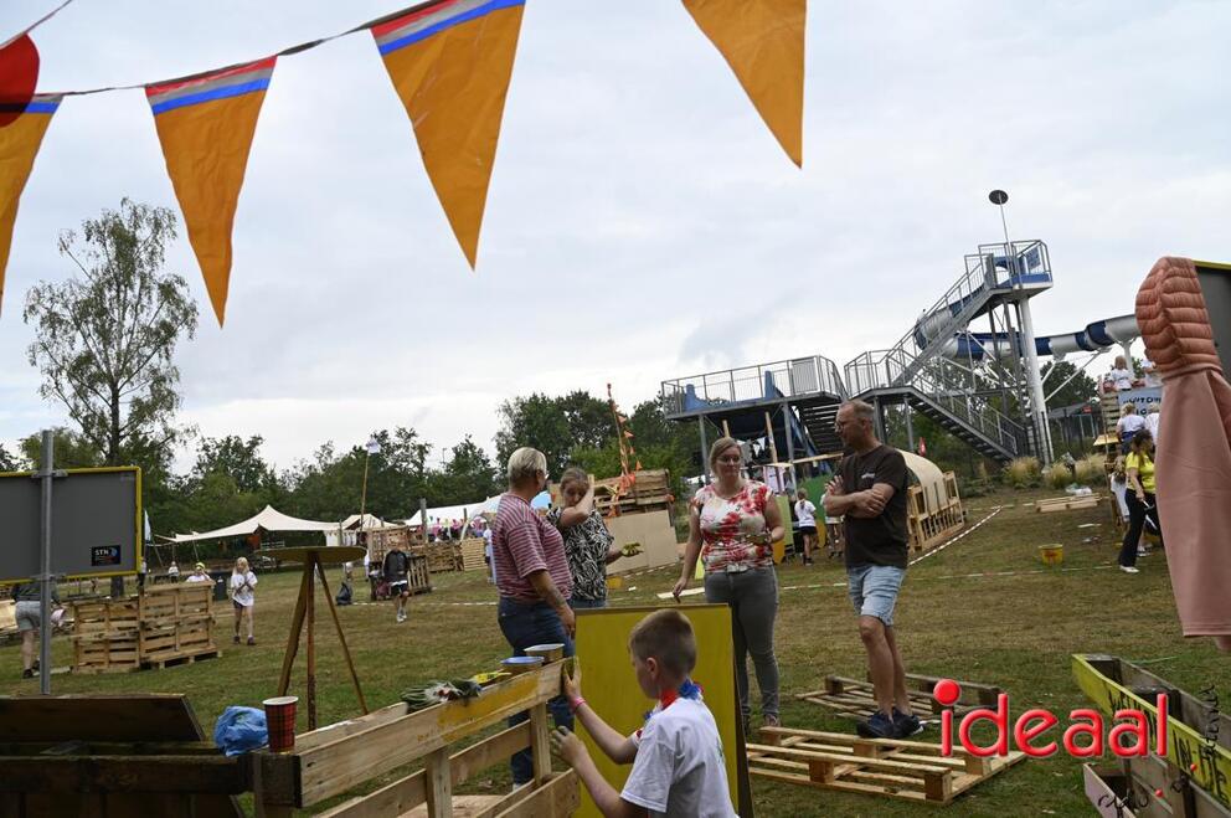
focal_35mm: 24
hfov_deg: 73.8
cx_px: 616
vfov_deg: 53.0
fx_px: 820
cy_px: 409
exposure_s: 1/200
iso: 200
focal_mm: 24
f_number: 8
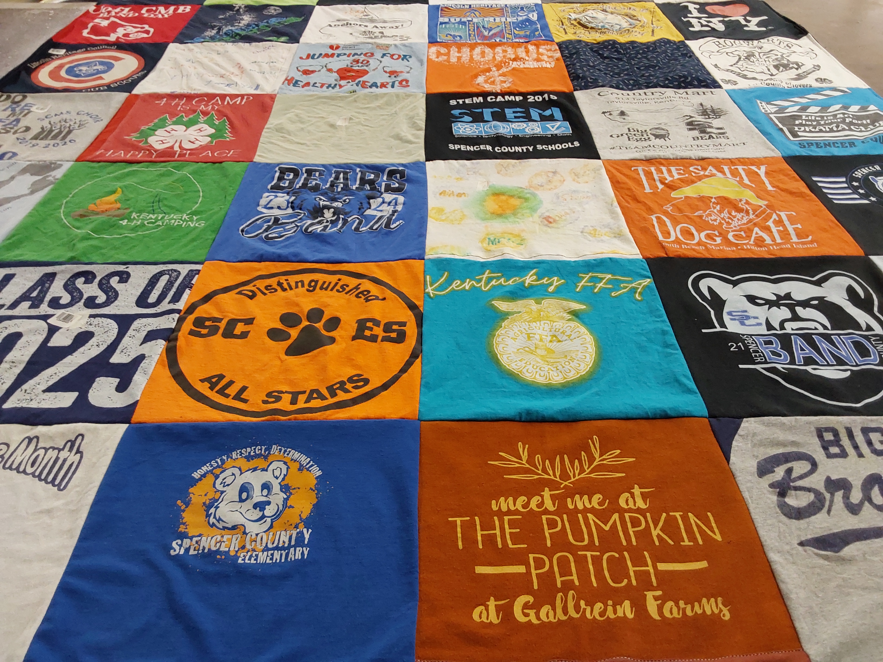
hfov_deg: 63.4
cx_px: 442
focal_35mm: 28
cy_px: 331
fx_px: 714
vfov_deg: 49.7
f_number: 1.9
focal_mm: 2.91
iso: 100
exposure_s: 1/60
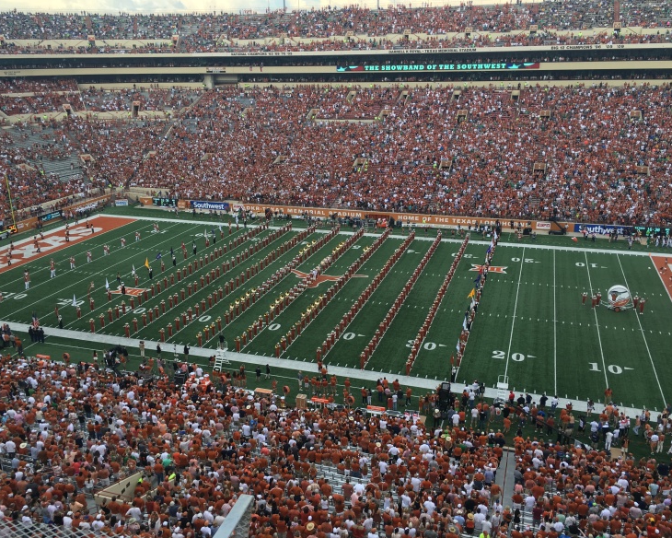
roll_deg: +1.5
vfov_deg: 47.1
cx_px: 336
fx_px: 617
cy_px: 275
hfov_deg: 57.2
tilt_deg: -19.5
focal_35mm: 31
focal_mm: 4.15
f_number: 2.2
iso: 25
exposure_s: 1/309
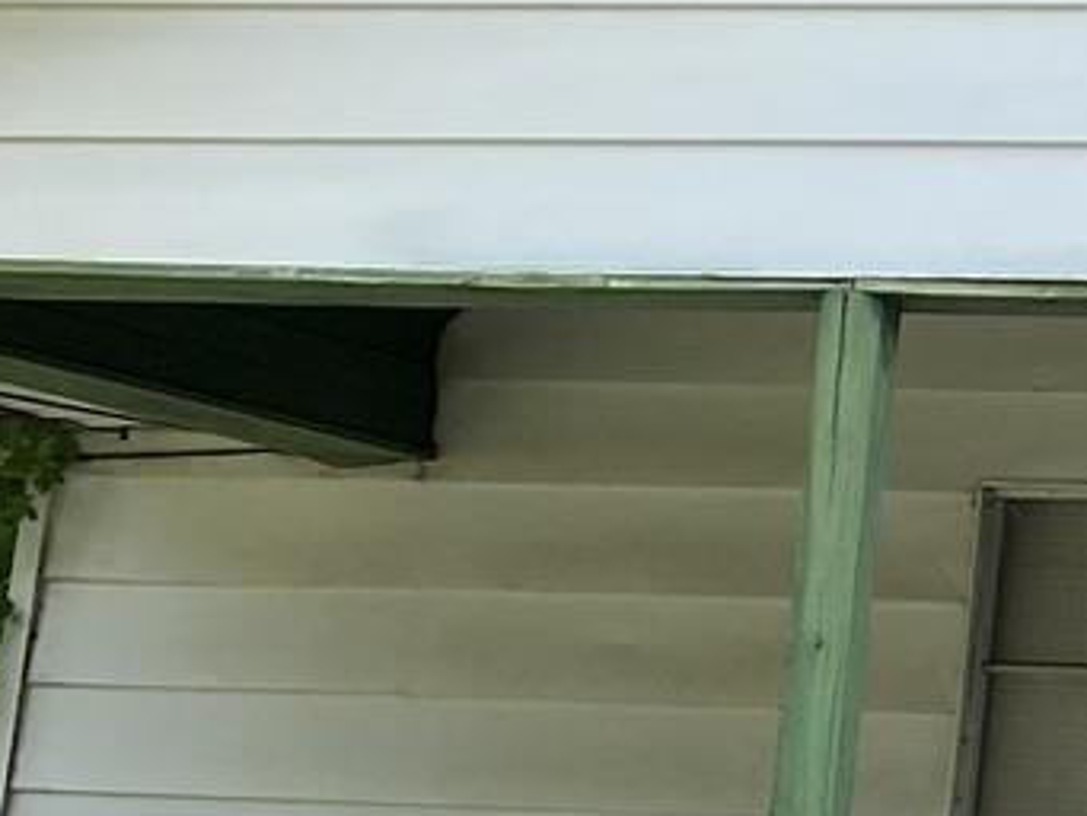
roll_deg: -1.4
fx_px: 4900
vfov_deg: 9.5
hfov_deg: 10.9
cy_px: 389
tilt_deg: +10.8
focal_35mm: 156
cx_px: 2537
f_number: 1.8
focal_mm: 4.25
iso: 32
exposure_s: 1/1232
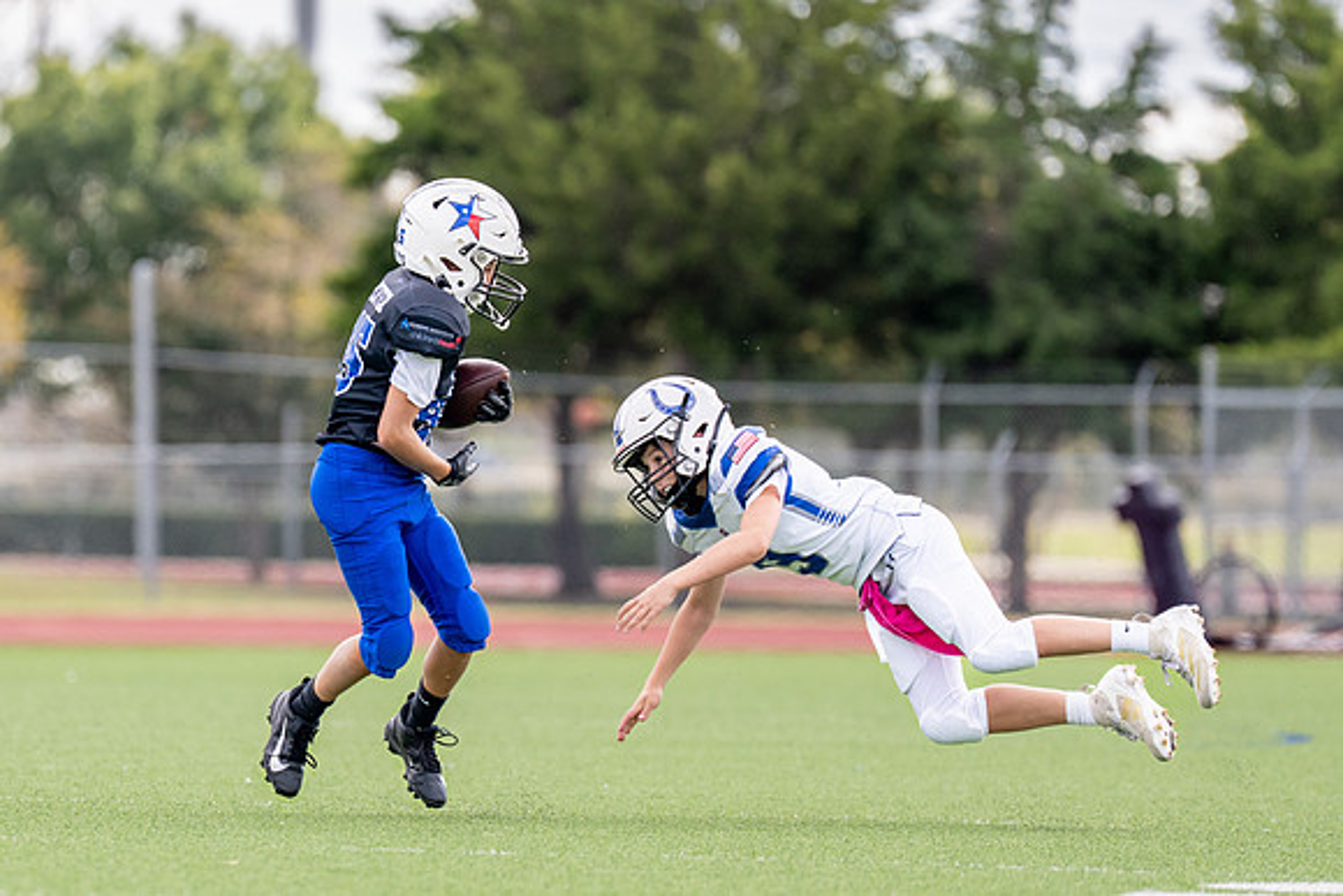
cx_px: 424
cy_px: 561
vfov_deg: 3.3
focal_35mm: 416
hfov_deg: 4.9
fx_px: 15534
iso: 250
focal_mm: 200
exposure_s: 1/2500
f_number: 2.8
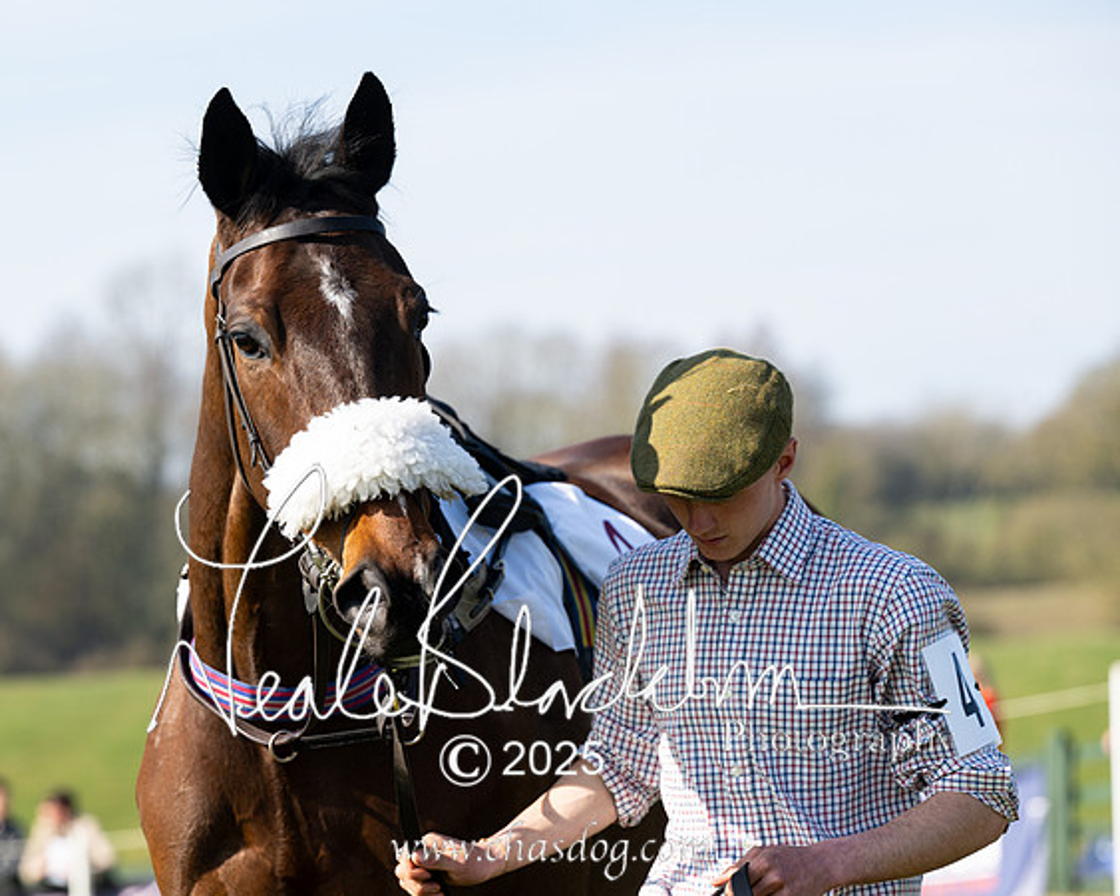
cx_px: 493
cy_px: 438
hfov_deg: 11.6
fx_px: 5536
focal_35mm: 167
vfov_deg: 9.2
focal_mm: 145
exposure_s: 1/800
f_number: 5
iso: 200
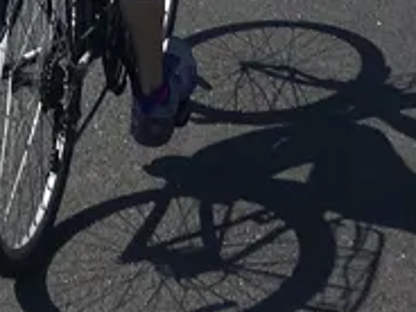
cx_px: -106
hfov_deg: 12.2
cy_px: -525
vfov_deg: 8.3
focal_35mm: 158
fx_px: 1899
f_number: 2.2
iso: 25
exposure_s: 1/2262
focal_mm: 4.15
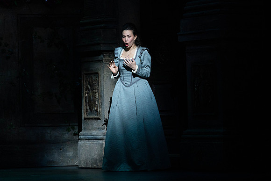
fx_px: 1407
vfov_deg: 7.4
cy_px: 91
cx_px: 130
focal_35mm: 187
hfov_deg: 11.0
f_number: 5
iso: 5000
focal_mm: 170
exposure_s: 1/250
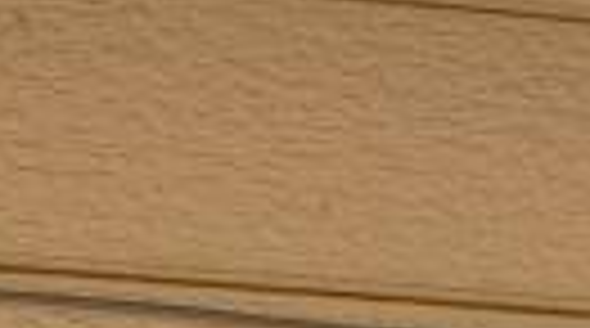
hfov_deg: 8.2
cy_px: 1128
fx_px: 4058
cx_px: 748
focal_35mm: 260
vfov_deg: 4.4
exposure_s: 1/150
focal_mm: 24.3
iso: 200
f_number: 4.5
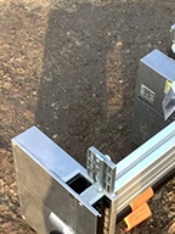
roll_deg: -3.0
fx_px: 513
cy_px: 141
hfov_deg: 19.3
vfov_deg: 25.6
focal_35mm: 76
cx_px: 119
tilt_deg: -42.4
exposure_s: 1/100
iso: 25
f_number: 2.4
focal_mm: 3.3
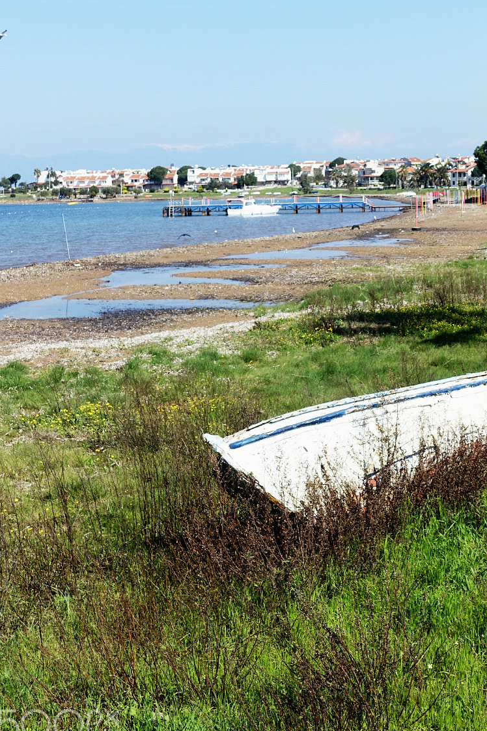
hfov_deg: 23.7
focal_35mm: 57
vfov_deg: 34.9
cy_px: 289
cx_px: 305
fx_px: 1157
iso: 125
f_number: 5.6
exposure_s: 1/500
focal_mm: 14.5
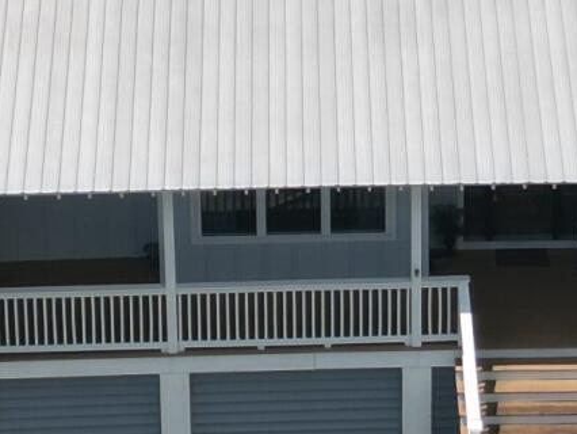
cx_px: 382
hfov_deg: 11.7
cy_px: -221
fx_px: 2819
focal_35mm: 169
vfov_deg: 8.6
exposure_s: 1/2000
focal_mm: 6.72
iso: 130
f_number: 1.7
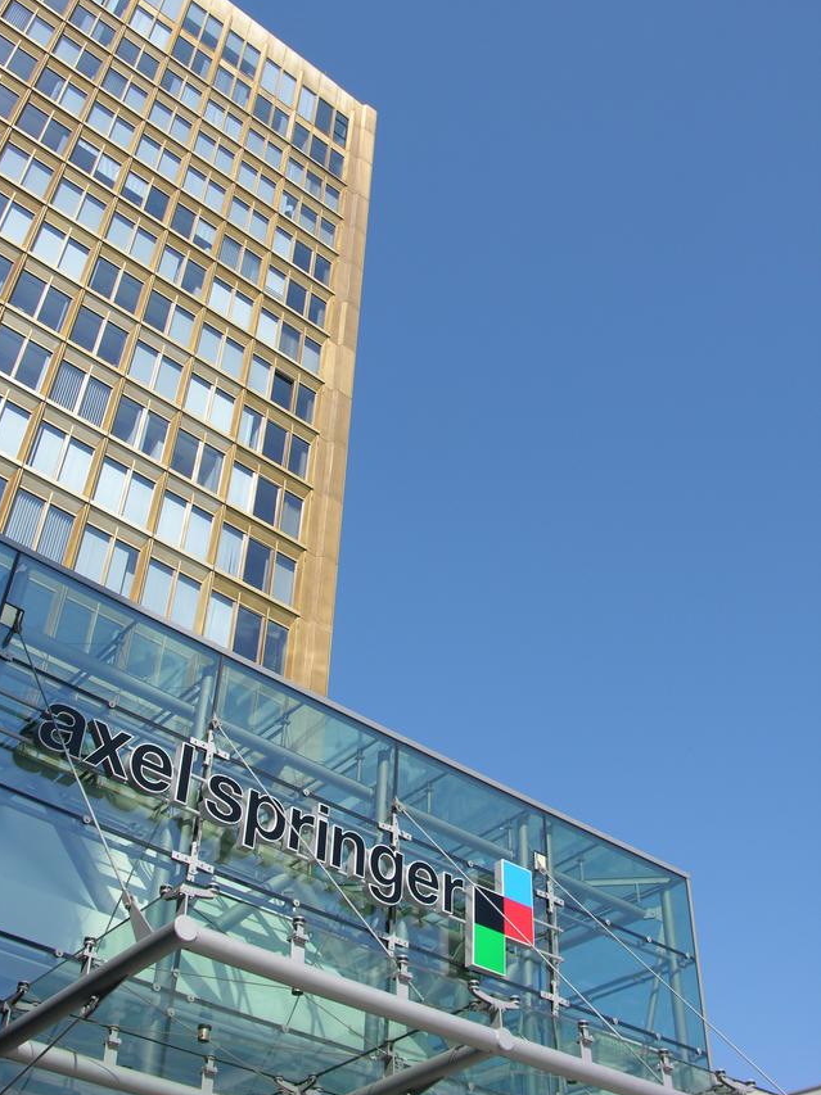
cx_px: 389
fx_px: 1203
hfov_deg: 37.7
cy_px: 534
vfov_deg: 49.0
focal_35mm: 38
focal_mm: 9.2
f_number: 6.3
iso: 50
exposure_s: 1/179
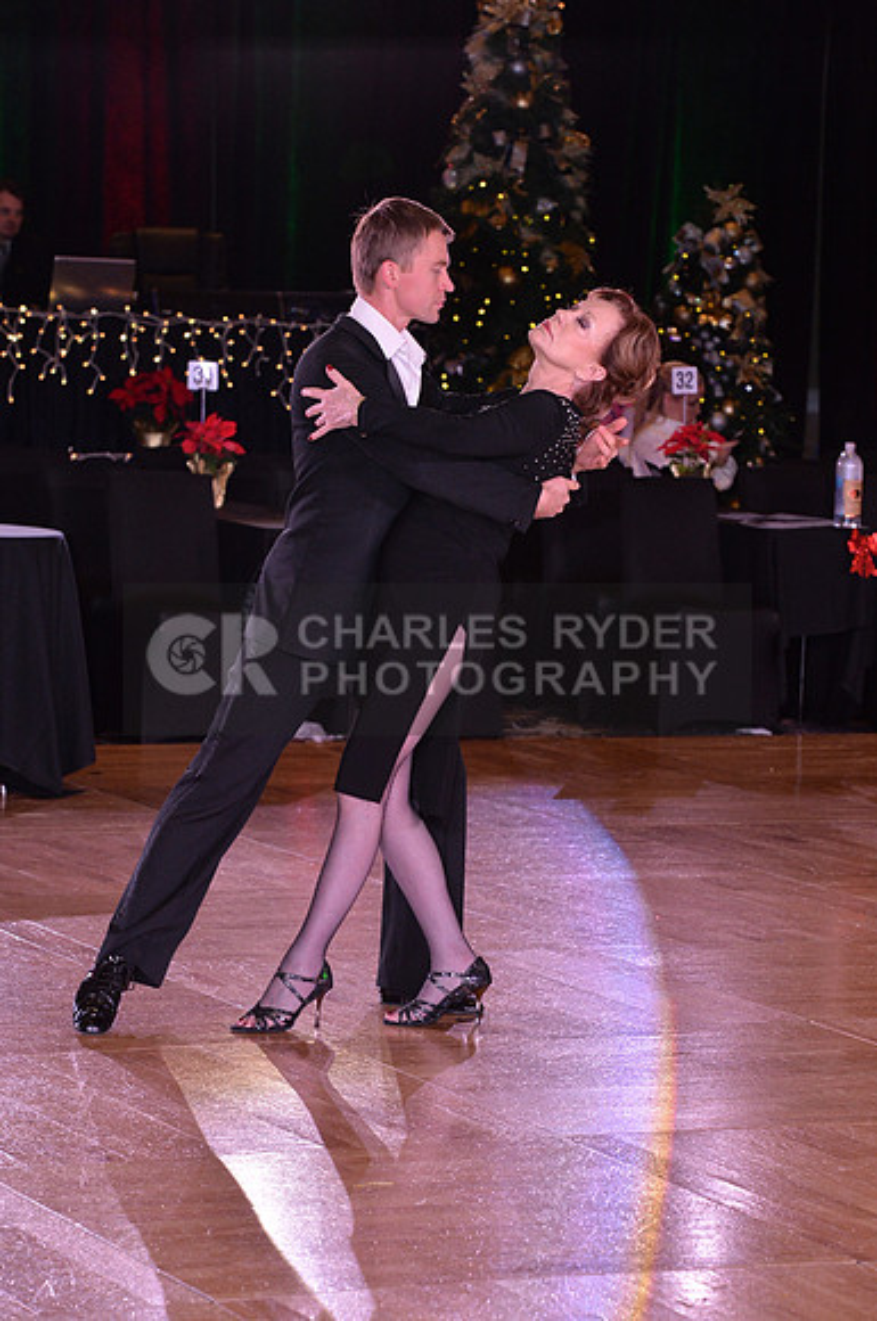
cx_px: 438
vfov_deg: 15.2
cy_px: 660
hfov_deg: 10.1
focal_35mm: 135
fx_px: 4948
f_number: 7.1
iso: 2000
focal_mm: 135
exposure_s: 1/250
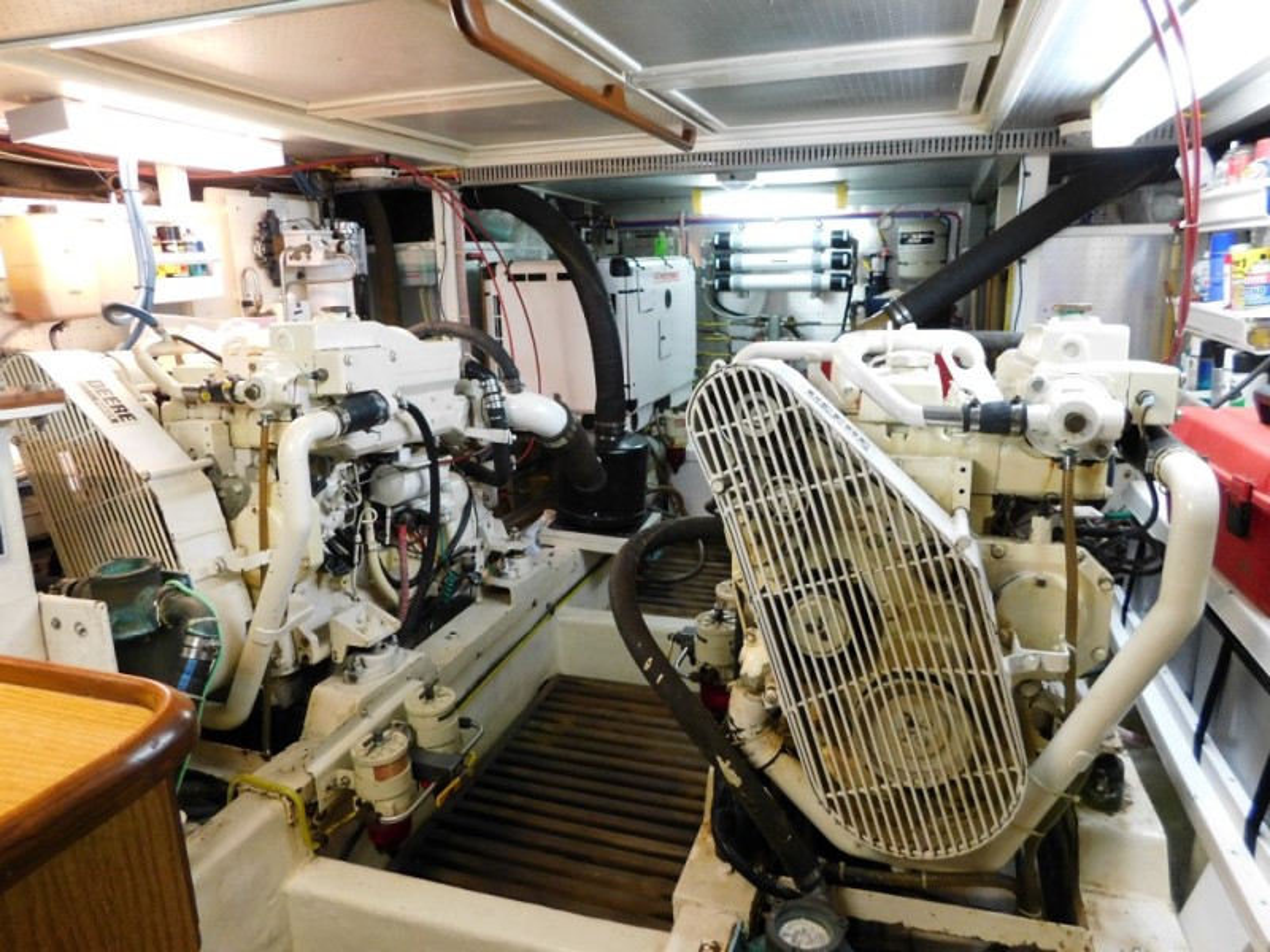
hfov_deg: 73.9
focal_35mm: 23
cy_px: 476
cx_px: 635
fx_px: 844
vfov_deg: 58.9
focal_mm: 4
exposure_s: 1/25
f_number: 3
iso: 400
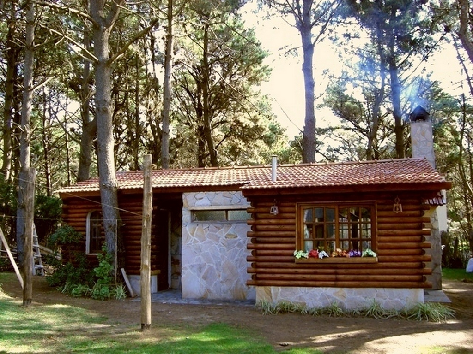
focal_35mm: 38
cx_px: 236
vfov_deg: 37.7
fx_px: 519
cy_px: 177
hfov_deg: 49.0
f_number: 2.7
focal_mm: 6.2
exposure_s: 1/100
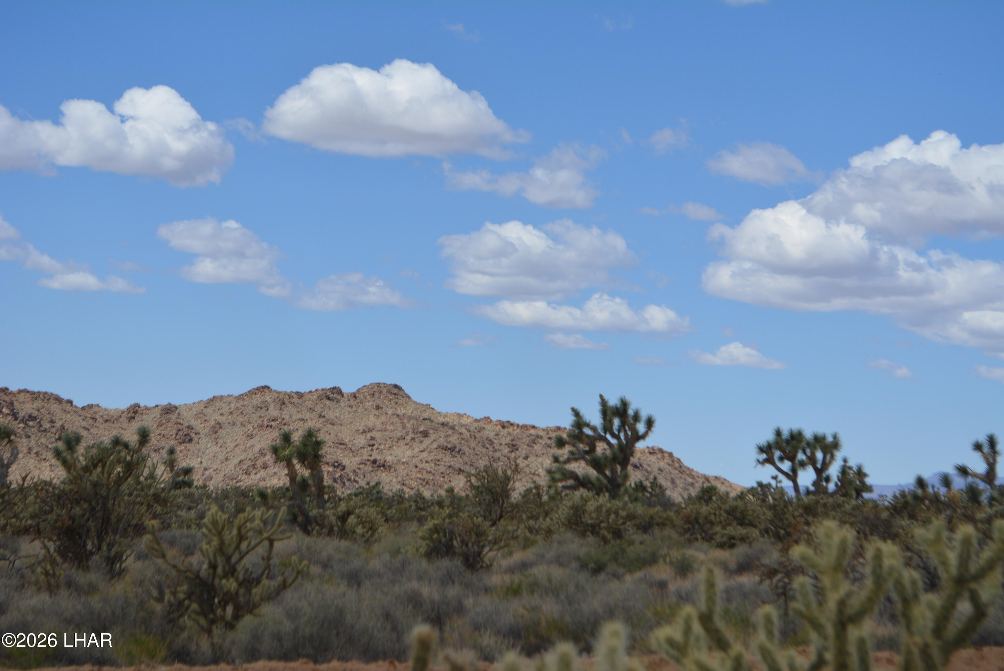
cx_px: 502
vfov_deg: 16.6
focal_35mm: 82
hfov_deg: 24.6
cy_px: 336
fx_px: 2303
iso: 400
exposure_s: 1/2000
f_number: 8
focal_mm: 55
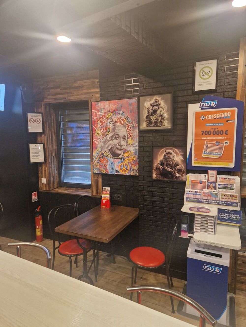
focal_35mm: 23
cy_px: 164
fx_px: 218
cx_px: 123
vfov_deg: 73.9
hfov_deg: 58.9
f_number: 1.8
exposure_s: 1/100
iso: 800
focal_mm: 5.4
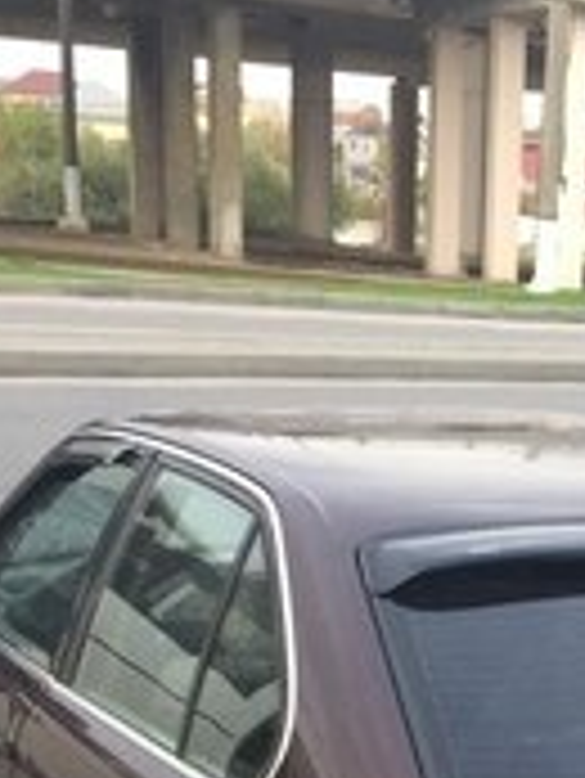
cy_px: 1097
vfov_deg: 20.7
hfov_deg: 17.4
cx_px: 585
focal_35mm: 83
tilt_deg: -23.4
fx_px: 1868
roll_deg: -3.4
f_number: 2.2
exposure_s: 1/100
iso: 50
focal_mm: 4.15
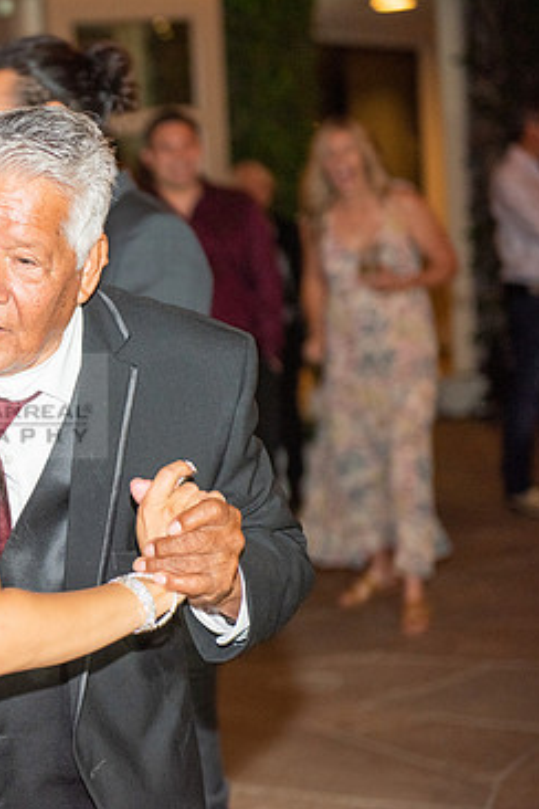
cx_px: -80
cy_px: 406
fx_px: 2493
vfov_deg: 18.4
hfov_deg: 12.1
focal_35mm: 111
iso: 1250
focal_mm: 70
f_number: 2.8
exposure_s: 1/125
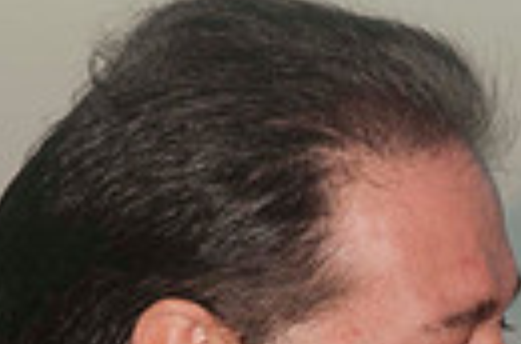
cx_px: 361
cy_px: 538
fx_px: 8720
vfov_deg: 2.3
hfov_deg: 3.4
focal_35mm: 604
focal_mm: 90
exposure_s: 1/80
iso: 100
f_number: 6.3
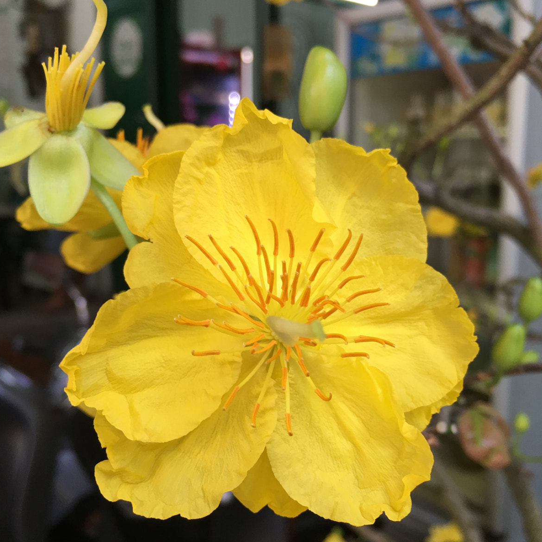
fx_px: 620
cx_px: 271
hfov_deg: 47.2
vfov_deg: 47.2
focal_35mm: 35
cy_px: 288
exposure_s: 1/33
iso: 25
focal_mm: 4.15
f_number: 2.2
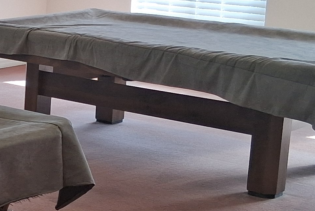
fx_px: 1006
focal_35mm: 115
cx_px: -57
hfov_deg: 17.0
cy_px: 136
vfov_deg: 11.9
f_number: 1.8
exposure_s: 1/120
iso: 40
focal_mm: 3.98
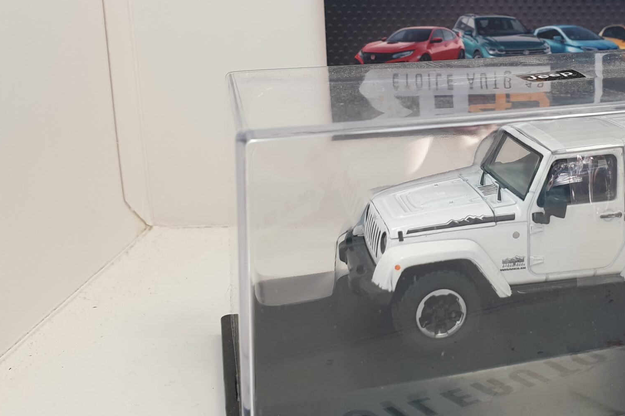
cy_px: 151
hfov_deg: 41.2
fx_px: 798
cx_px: 487
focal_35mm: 46
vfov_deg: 29.1
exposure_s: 1/100
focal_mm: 4.3
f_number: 2.4
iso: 80
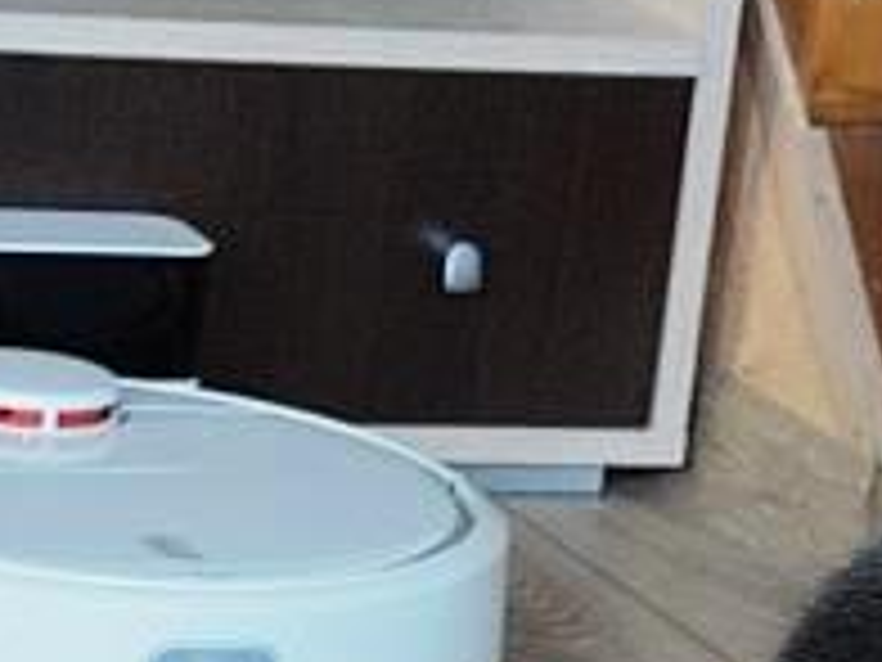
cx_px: 346
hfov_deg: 8.8
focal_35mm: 225
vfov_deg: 6.4
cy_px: 1374
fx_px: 5733
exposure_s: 1/30
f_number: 1.79
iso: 297
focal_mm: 4.71
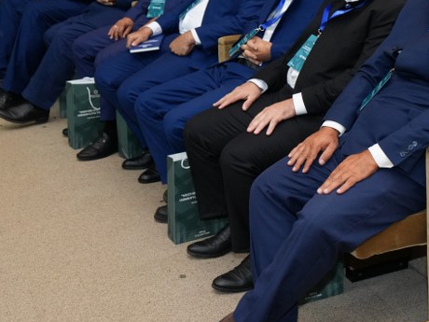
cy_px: 16
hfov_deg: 25.4
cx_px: 366
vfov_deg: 19.2
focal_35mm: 75
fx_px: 929
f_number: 4
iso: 2000
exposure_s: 1/160
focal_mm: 35
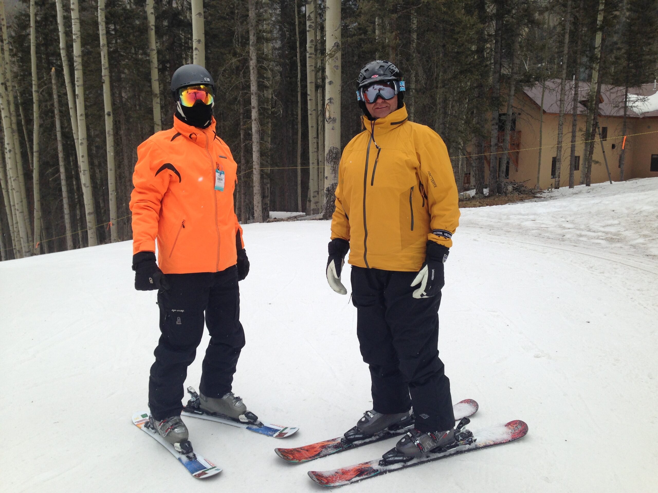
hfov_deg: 55.4
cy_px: 246
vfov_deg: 42.9
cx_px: 329
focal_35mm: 33
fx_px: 627
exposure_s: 1/861
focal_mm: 4.12
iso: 50
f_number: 2.4
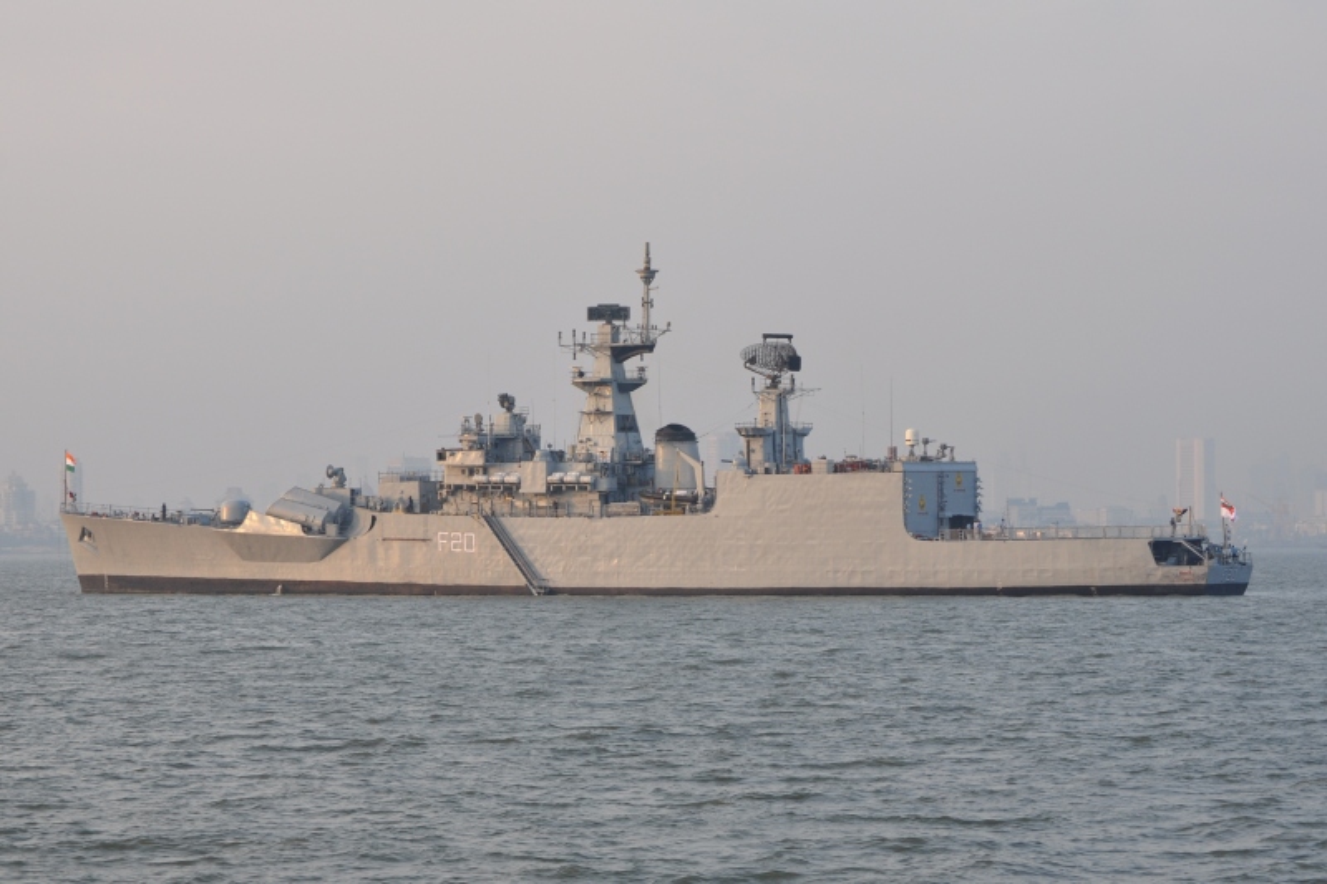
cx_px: 664
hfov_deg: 20.0
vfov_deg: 13.4
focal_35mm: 102
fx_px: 3759
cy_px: 442
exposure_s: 1/125
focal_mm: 68
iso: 200
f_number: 9
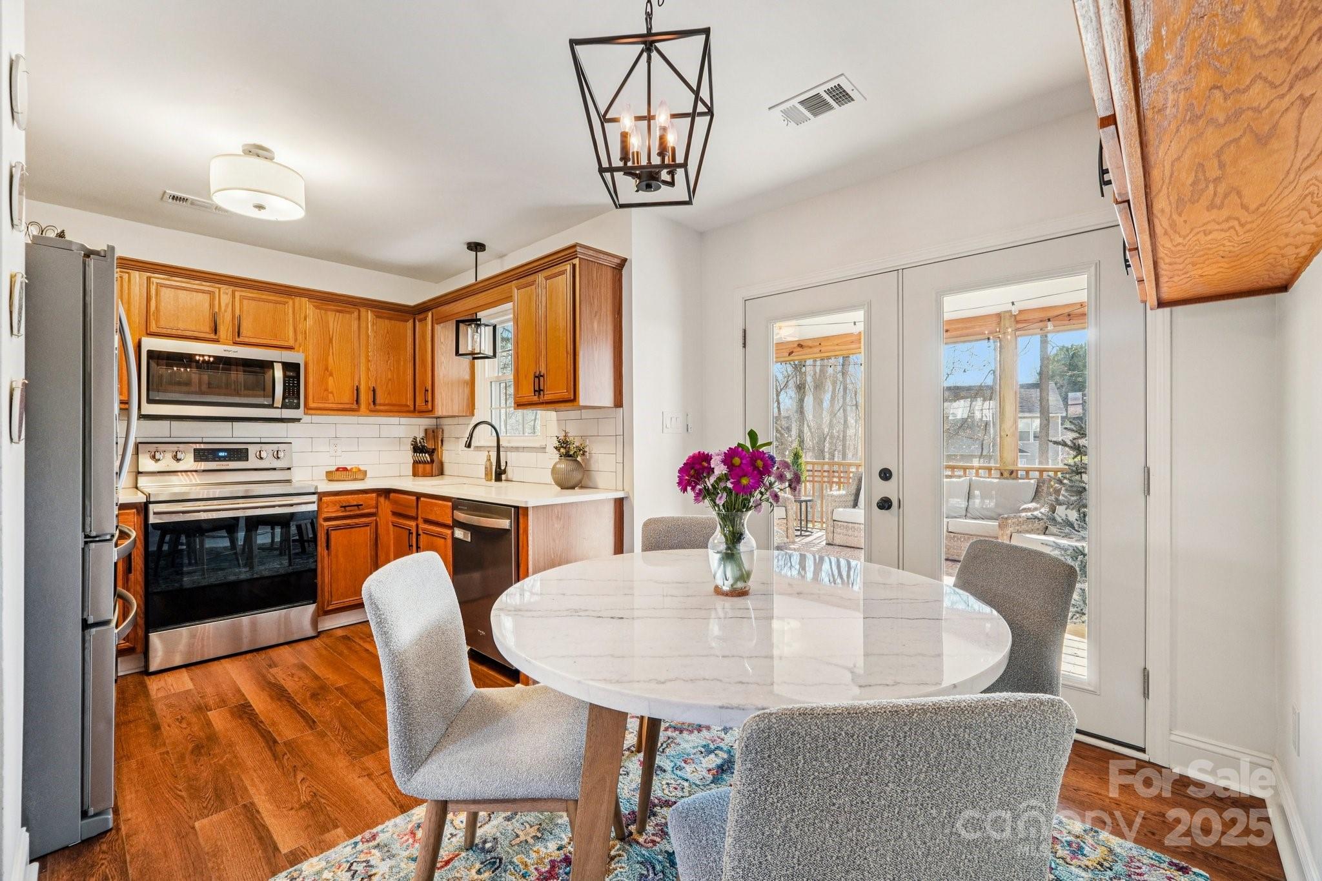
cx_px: 661
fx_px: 578
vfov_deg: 74.6
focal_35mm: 16
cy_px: 440
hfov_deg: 97.6
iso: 400
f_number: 8
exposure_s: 1/8
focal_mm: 10.5
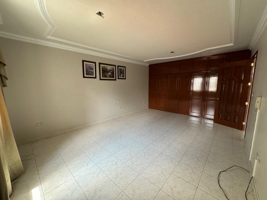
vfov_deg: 85.7
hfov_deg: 102.1
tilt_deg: -8.7
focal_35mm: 14
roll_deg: +0.9
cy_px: 100
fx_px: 108
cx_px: 134
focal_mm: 2.22
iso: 320
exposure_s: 1/60
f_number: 2.2
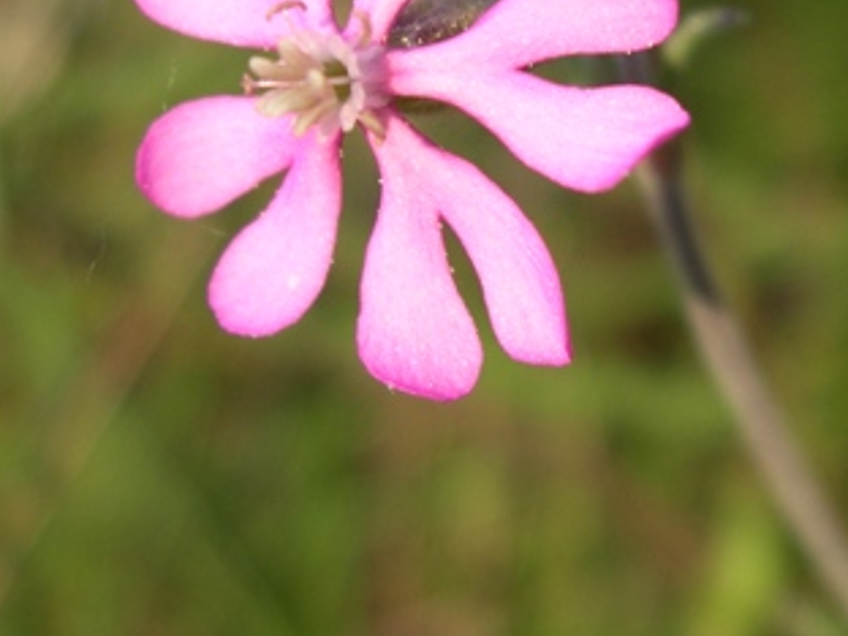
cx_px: 527
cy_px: 122
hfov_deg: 25.0
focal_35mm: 78
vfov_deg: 18.7
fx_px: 1911
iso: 100
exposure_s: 1/634
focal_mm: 8
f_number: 2.8
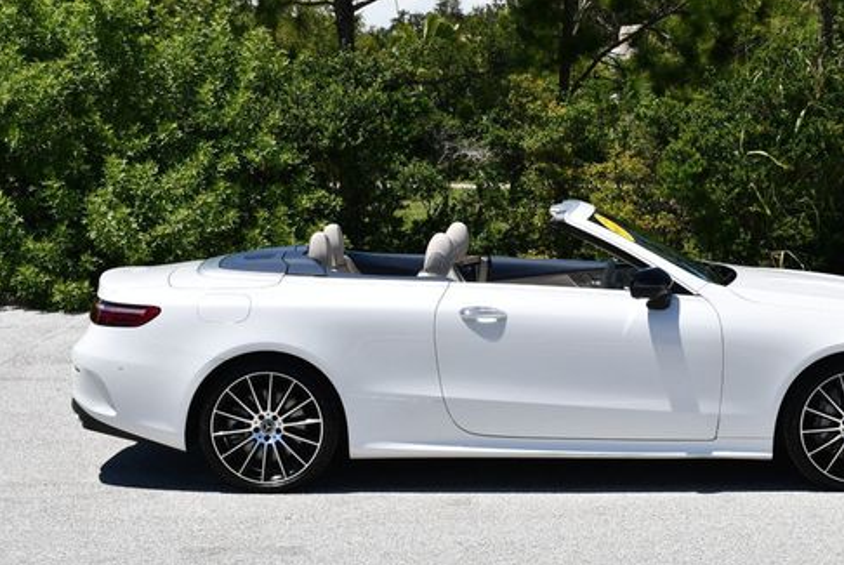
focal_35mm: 79
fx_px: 1854
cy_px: 228
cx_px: 538
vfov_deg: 17.3
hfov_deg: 25.6
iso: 100
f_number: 8
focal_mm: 30
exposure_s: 1/250
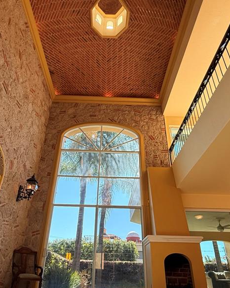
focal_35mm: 24
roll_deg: -1.4
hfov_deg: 58.7
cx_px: 115
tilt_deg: +27.1
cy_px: 174
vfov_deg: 69.5
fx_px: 204
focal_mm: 2.22
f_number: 2.2
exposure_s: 1/390
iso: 64
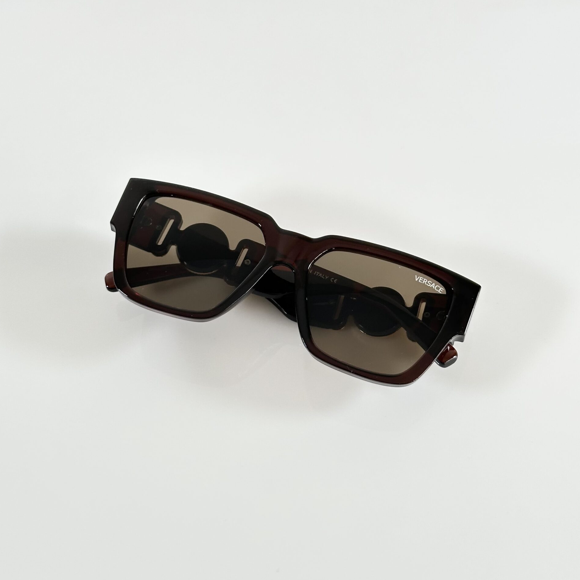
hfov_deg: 30.0
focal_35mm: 57
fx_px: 1081
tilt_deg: -56.9
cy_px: 265
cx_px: 288
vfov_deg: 30.0
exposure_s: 1/121
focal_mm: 6.86
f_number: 1.78
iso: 80
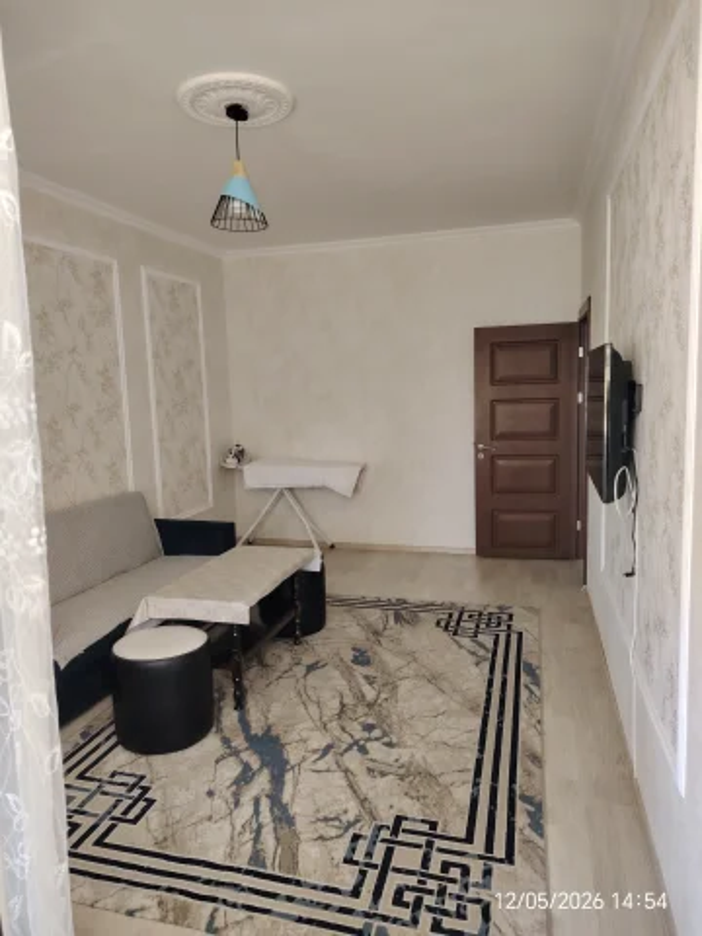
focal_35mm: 24
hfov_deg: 56.8
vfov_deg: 71.6
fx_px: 649
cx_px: 351
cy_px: 468
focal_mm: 5.25
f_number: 1.75
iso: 1113
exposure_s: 1/33.3
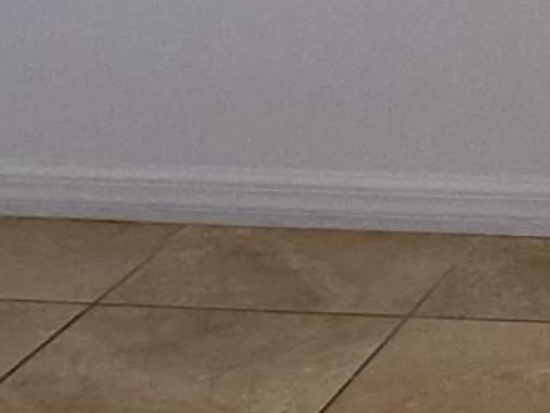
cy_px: -433
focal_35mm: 140
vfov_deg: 9.8
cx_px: 1148
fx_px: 2226
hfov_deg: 12.2
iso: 64
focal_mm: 3.3
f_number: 2.4
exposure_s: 1/120
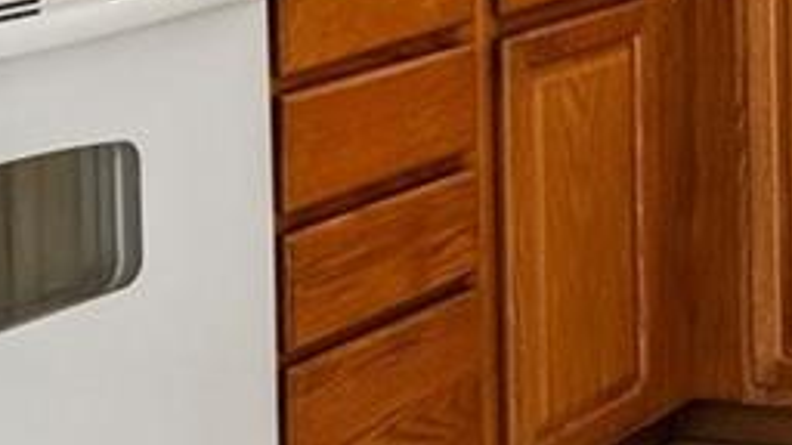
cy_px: -377
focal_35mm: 118
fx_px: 2478
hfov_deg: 15.3
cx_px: 1485
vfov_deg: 9.7
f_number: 8
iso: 400
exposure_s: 1/25
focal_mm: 18
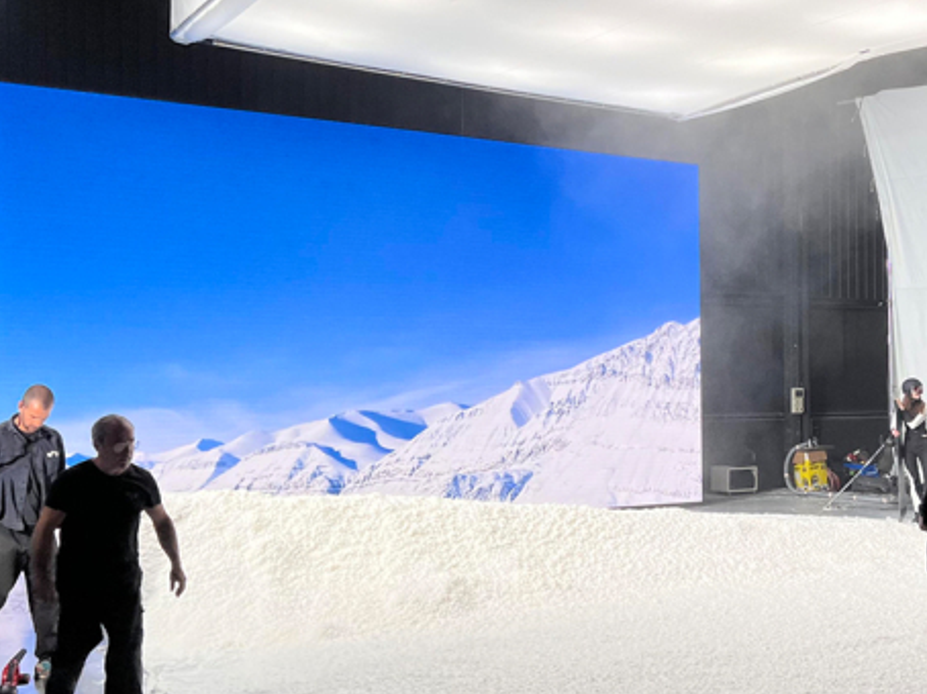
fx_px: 1258
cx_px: 664
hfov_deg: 39.6
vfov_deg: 30.8
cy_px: 366
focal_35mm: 47
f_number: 1.5
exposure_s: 1/83
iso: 64
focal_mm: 5.7
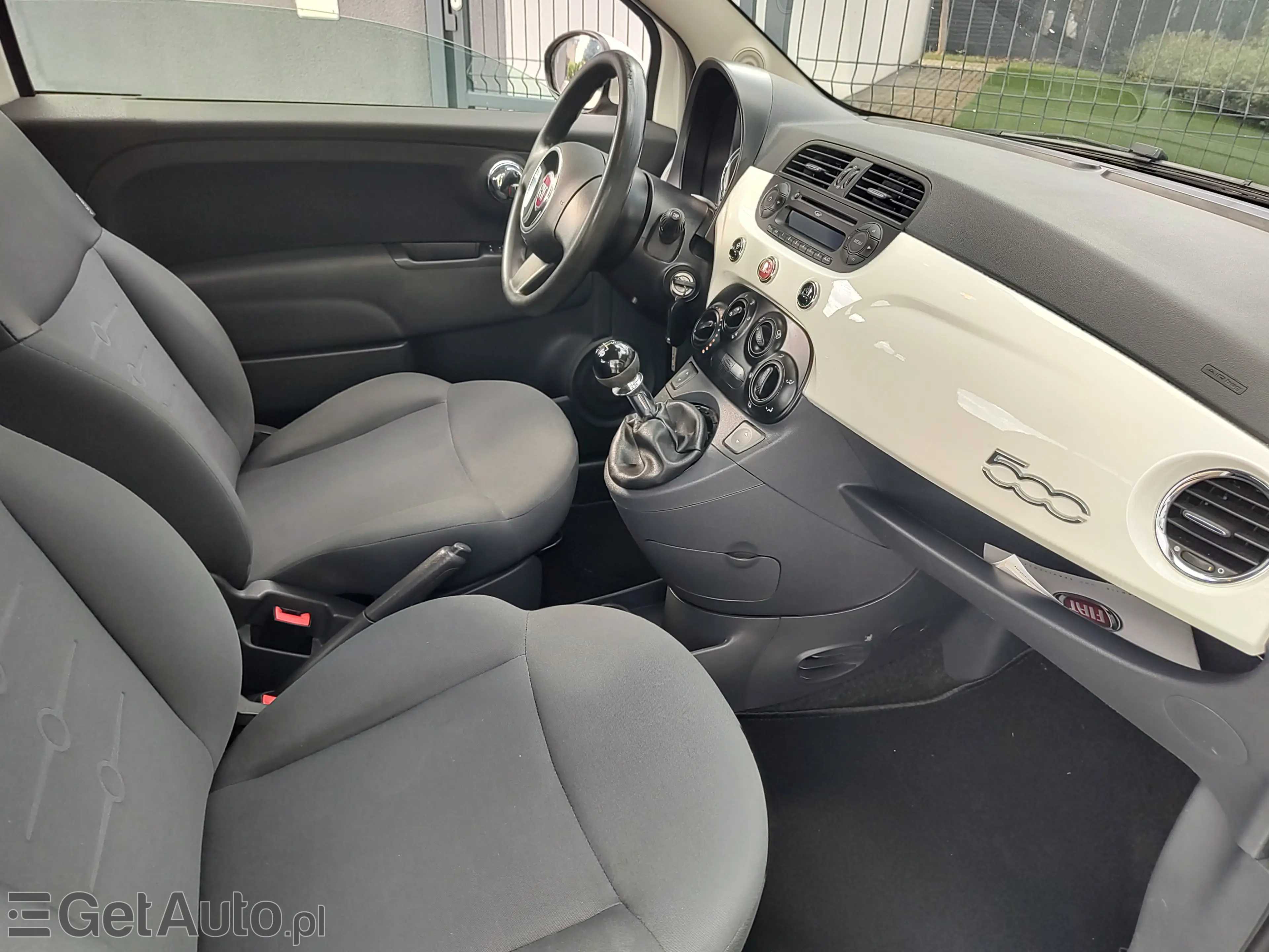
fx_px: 843
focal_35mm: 23
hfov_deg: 73.9
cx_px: 634
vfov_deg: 58.9
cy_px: 476
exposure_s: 1/177
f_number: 1.8
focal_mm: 5.56
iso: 100
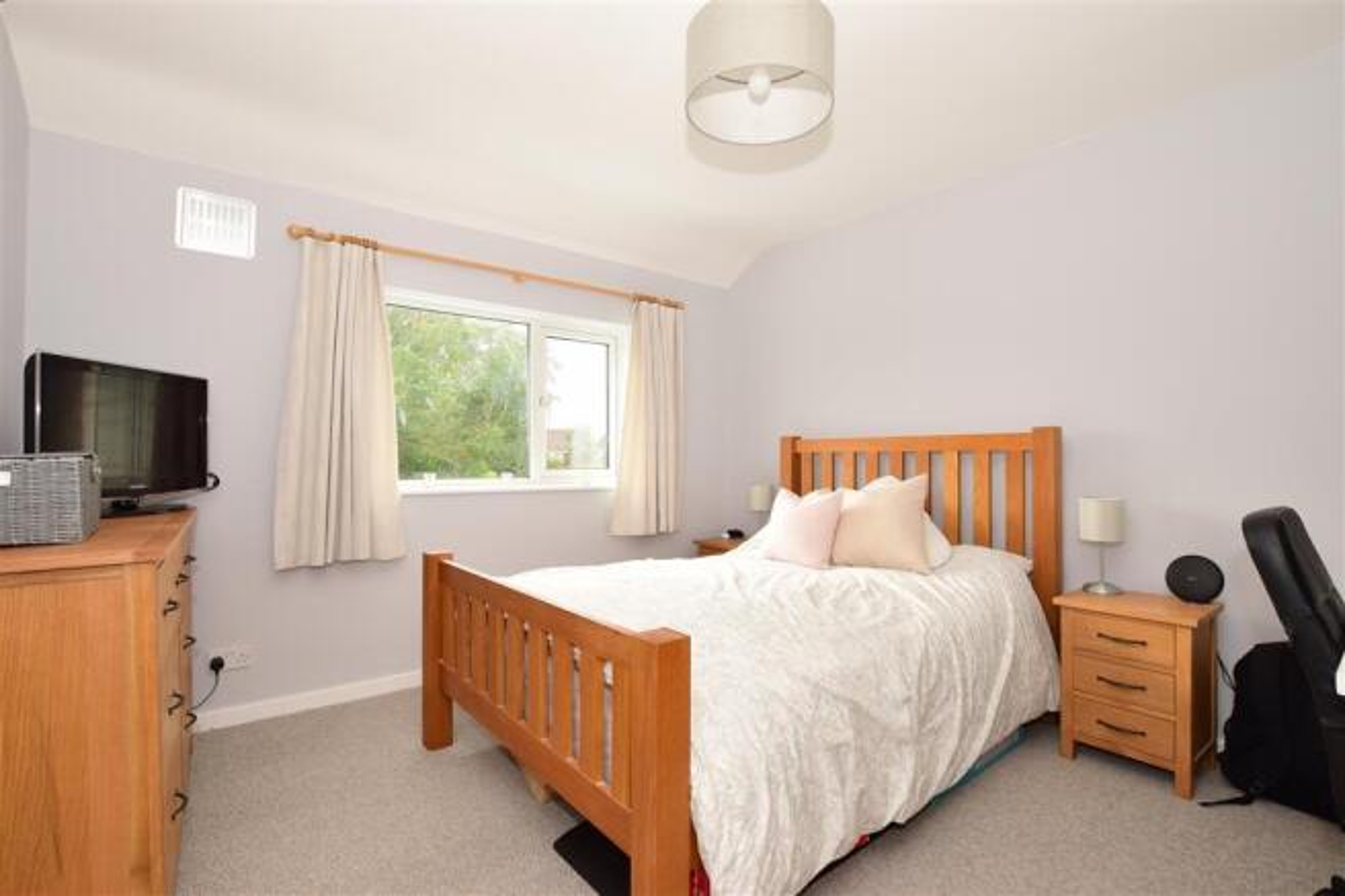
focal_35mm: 15
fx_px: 560
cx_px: 672
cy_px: 448
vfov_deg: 77.3
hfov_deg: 100.4
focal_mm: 10
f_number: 8
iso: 400
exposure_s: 1/50
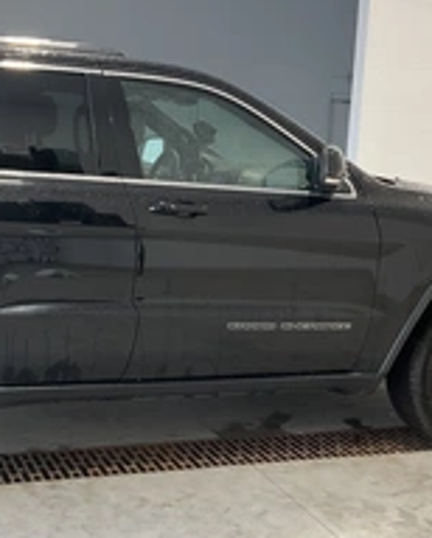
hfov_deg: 25.6
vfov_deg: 31.9
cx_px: 118
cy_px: 300
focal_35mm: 59
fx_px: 941
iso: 64
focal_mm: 3
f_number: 1.8
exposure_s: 1/63
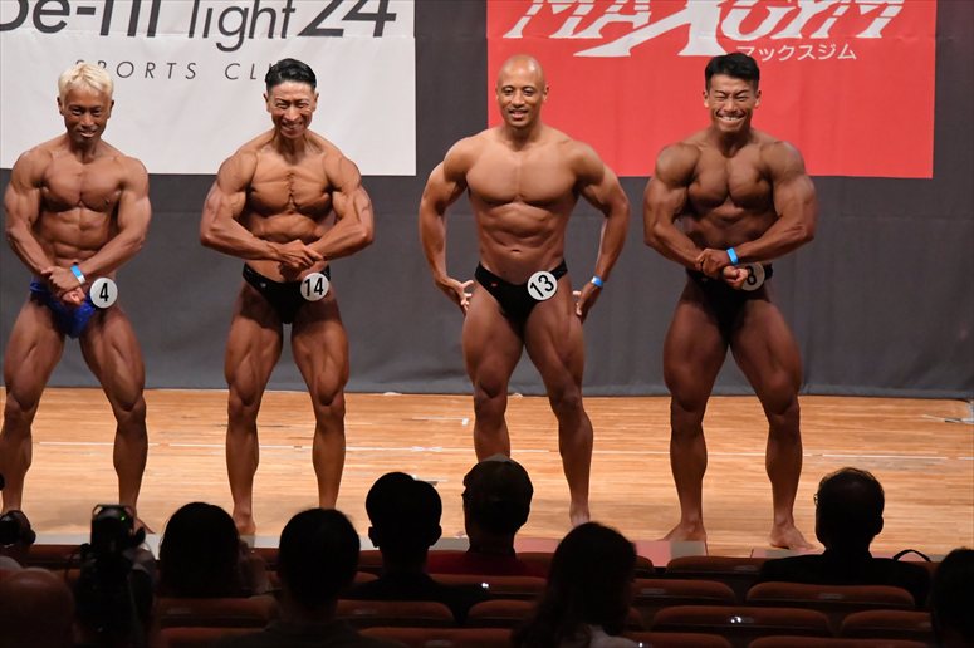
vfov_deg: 6.3
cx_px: 487
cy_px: 324
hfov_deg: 9.5
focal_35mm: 217
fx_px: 5868
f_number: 5.6
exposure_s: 1/400
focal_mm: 145
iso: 10000
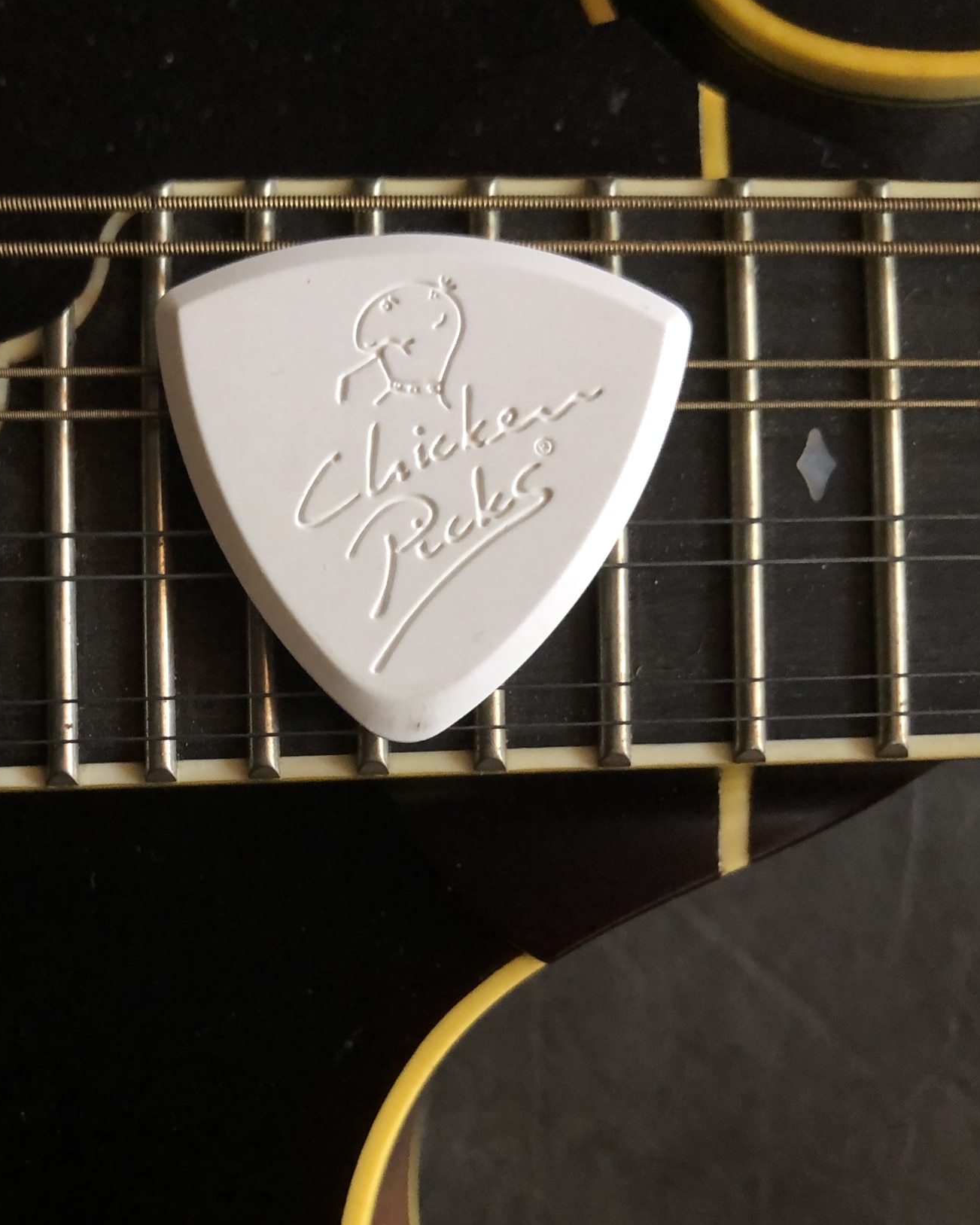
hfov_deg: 34.7
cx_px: 375
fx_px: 1559
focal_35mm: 43
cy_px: 733
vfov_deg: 42.7
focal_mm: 4
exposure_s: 1/15
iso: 80
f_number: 1.8
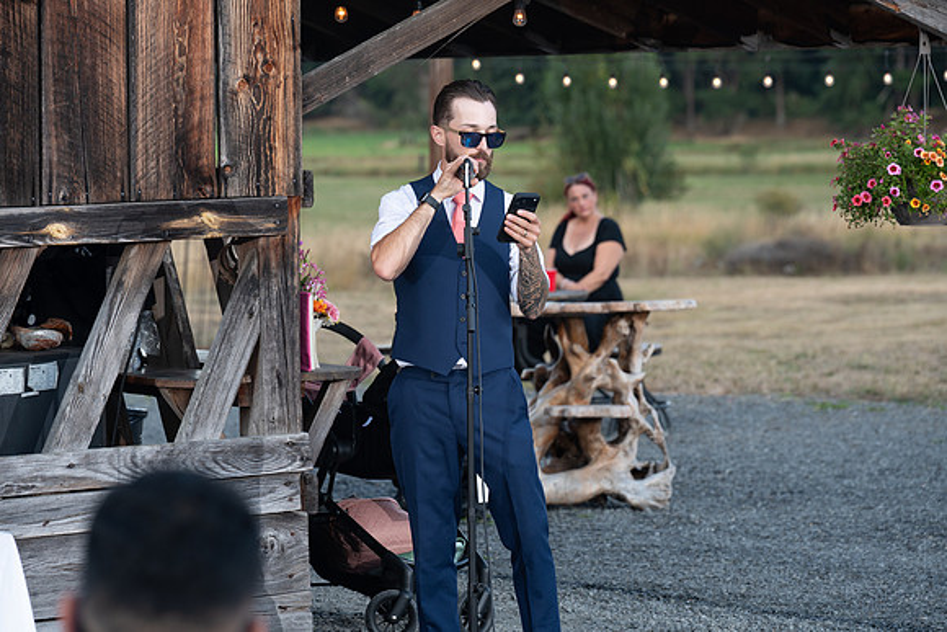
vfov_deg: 9.2
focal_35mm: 150
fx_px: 3947
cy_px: 316
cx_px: 474
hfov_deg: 13.7
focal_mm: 150
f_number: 5.6
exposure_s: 1/125
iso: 320
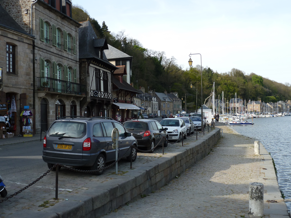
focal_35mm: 37
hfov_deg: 50.1
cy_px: 109
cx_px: 146
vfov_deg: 38.7
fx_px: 311
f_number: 4
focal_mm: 6.1
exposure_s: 1/250
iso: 80
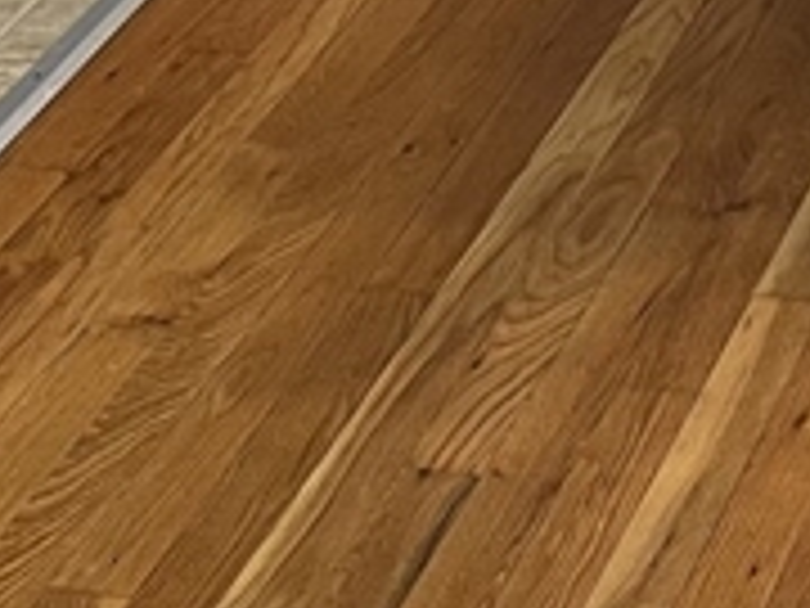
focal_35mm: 148
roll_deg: +0.5
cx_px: 1080
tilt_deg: -15.9
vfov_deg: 9.1
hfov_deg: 12.9
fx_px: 3463
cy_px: -806
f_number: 1.6
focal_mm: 4.2
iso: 100
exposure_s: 1/60
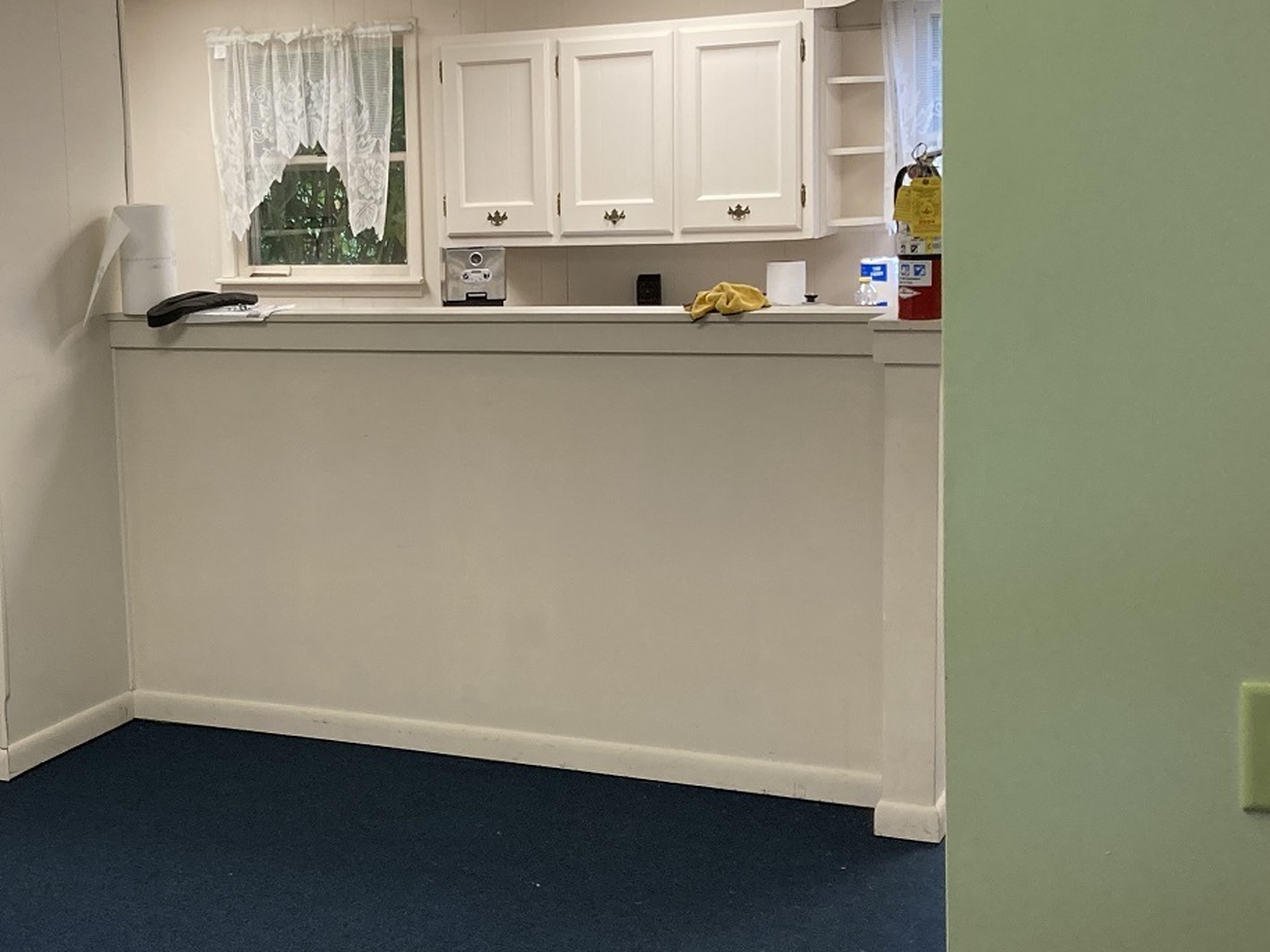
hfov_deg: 34.2
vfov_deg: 26.5
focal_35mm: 55
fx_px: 2018
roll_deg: +2.4
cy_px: 434
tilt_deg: -6.1
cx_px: 313
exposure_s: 1/60
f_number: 1.8
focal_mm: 3.99
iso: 100
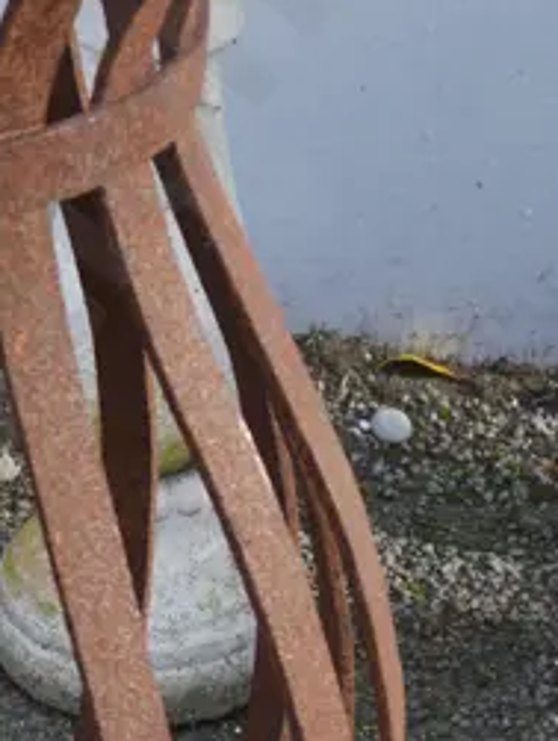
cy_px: 496
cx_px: -117
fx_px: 3494
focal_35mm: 163
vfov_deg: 12.1
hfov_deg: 9.0
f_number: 5
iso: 200
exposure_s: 1/125
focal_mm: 20
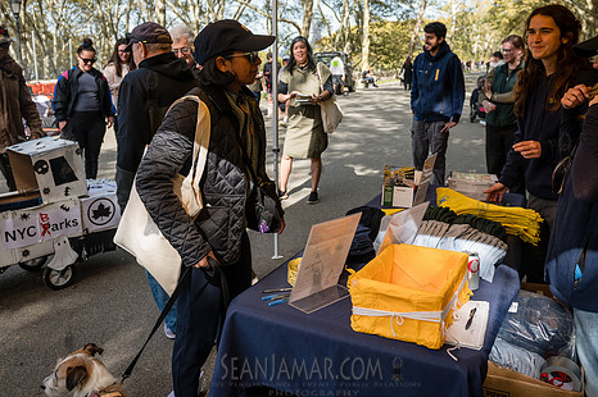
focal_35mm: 31
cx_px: 316
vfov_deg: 42.0
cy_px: 151
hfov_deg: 60.3
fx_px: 515
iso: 1000
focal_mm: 24
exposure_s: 1/3200
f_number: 4
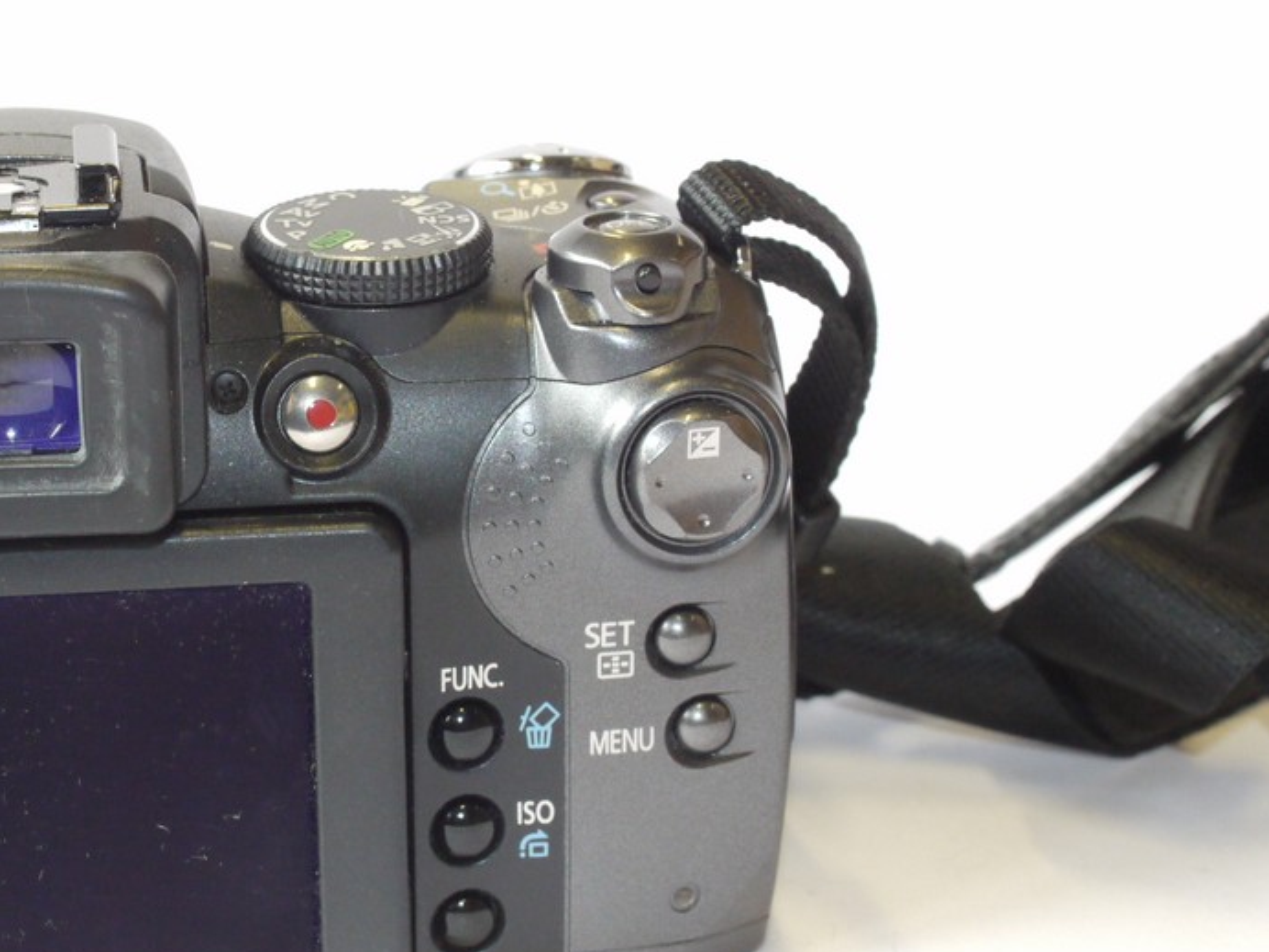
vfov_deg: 14.2
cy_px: 512
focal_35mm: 104
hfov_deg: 18.8
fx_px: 3813
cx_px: 304
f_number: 9
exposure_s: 1/50
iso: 800
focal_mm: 30
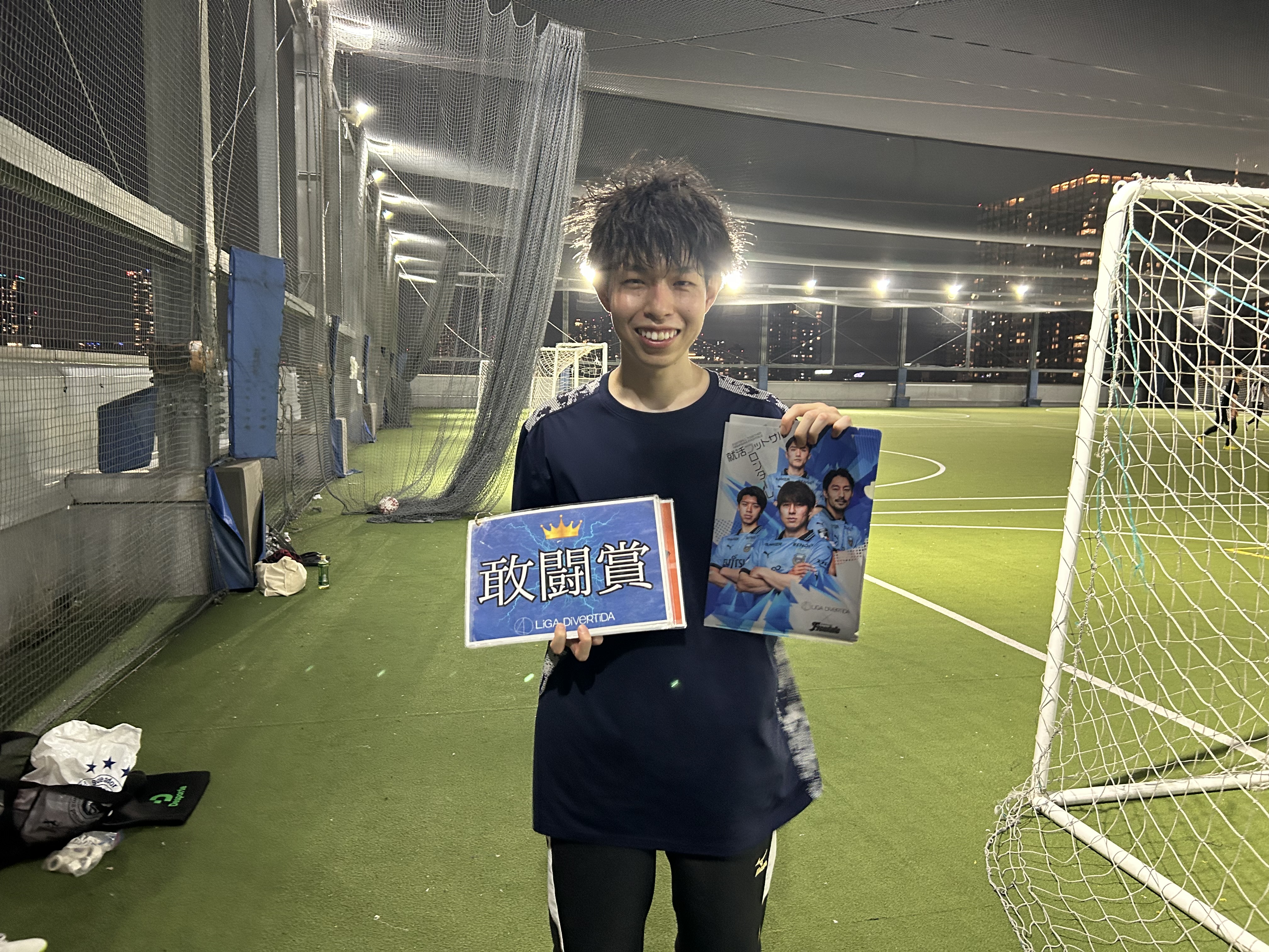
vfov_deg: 53.1
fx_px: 953
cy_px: 476
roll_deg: -1.0
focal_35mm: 26
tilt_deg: -6.2
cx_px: 634
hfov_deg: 67.3
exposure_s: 1/33
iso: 400
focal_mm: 5.7
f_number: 1.5
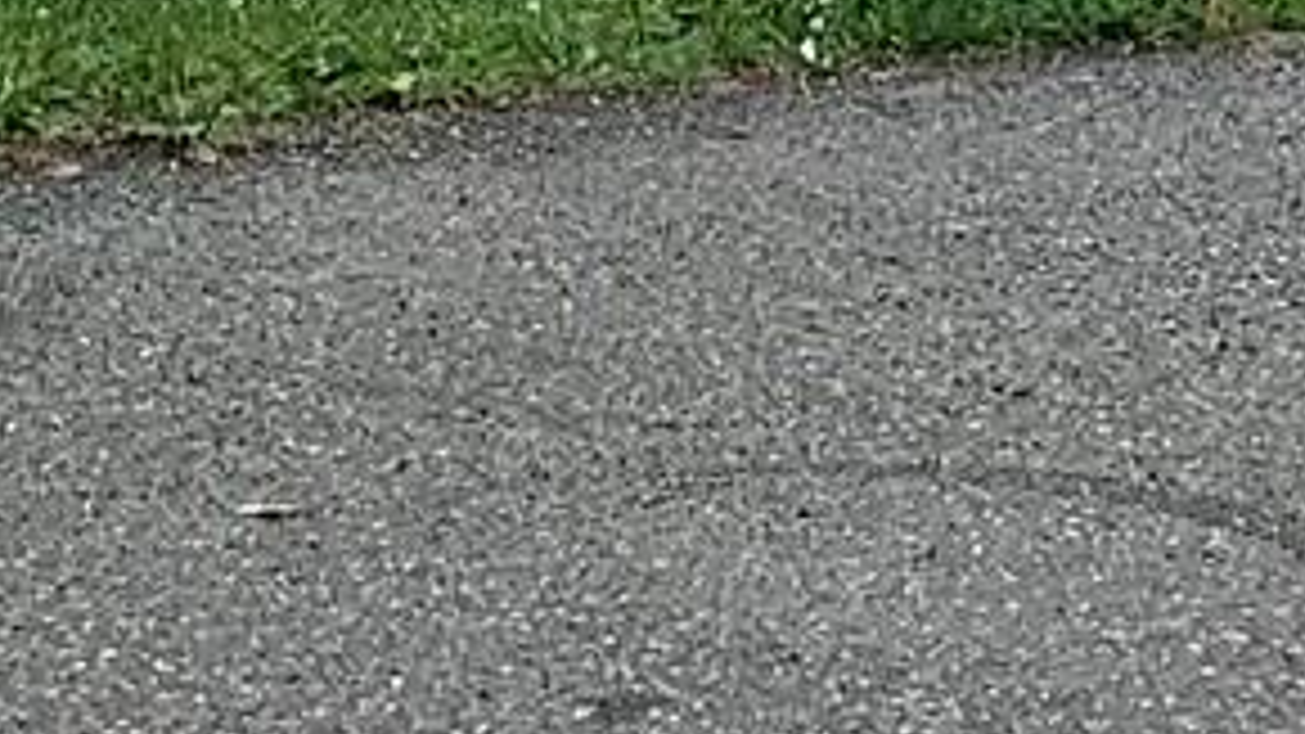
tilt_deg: +10.1
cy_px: -2697
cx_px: 1706
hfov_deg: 10.5
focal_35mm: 200
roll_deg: +0.4
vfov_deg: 5.1
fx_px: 6919
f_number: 1.8
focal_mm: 4.25
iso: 25
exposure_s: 1/2915
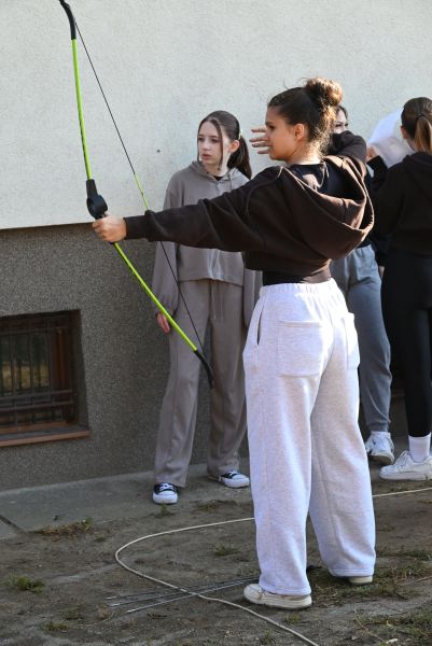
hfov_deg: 13.8
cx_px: 216
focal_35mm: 99
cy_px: 323
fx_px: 1779
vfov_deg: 20.6
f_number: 10
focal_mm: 99
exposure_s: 1/400
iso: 1600
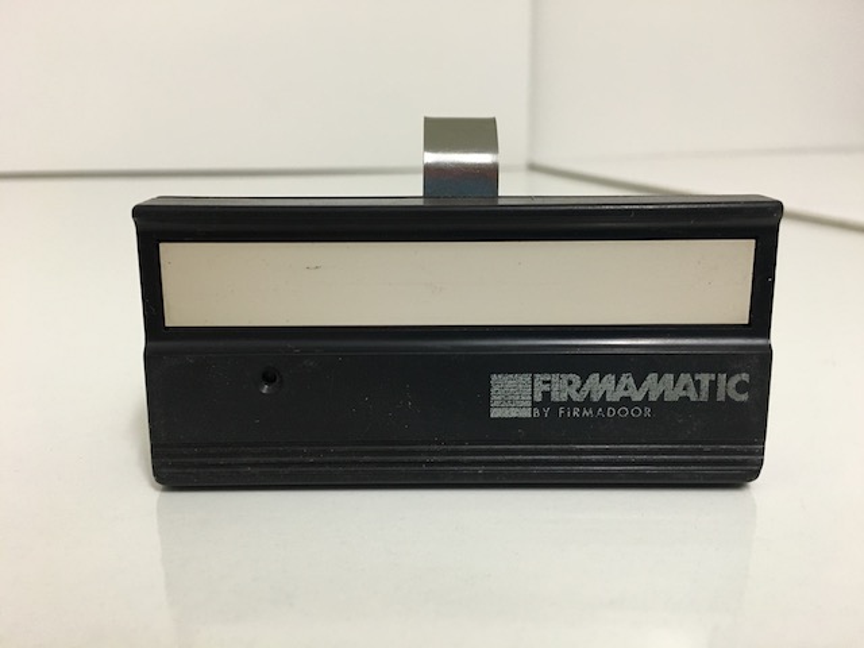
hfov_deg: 61.7
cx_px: 432
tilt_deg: -14.8
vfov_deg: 48.2
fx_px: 724
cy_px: 324
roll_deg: +0.0
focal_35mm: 29
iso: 160
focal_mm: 4.15
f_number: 2.2
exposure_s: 1/33
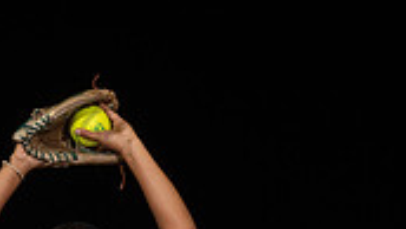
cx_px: 87
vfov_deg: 8.2
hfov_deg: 15.6
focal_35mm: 137
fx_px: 1476
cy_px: 526
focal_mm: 50
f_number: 6.3
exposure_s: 1/500
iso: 1000
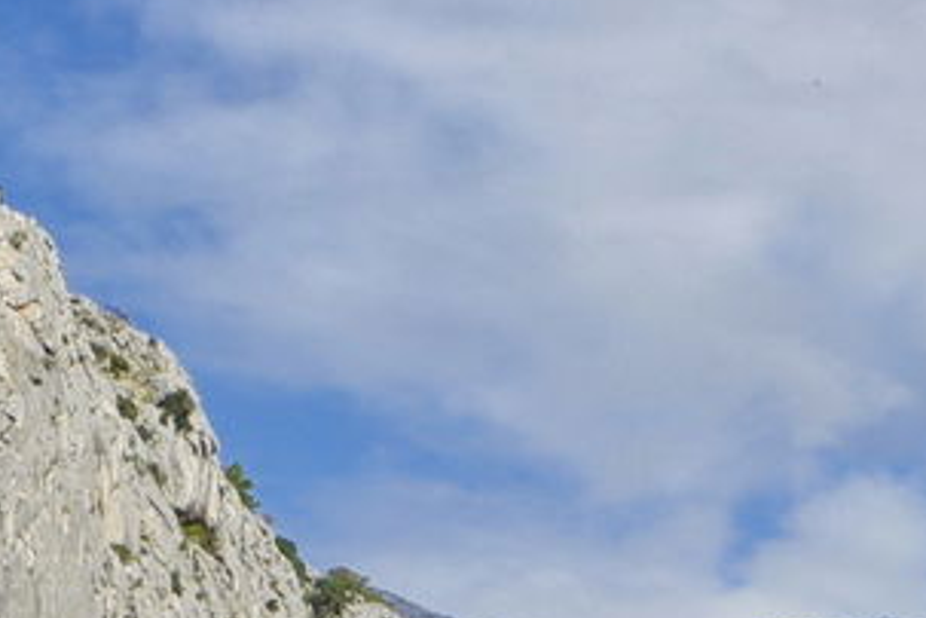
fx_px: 4398
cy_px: 1072
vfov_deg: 7.8
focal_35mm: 171
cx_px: 801
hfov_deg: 11.9
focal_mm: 18
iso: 100
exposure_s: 1/200
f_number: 10
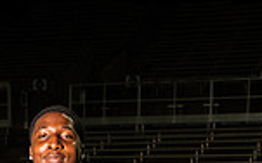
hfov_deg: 13.7
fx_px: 1084
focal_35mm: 152
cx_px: 47
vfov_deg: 8.0
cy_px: 375
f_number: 7.1
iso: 1000
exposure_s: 1/400
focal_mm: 50
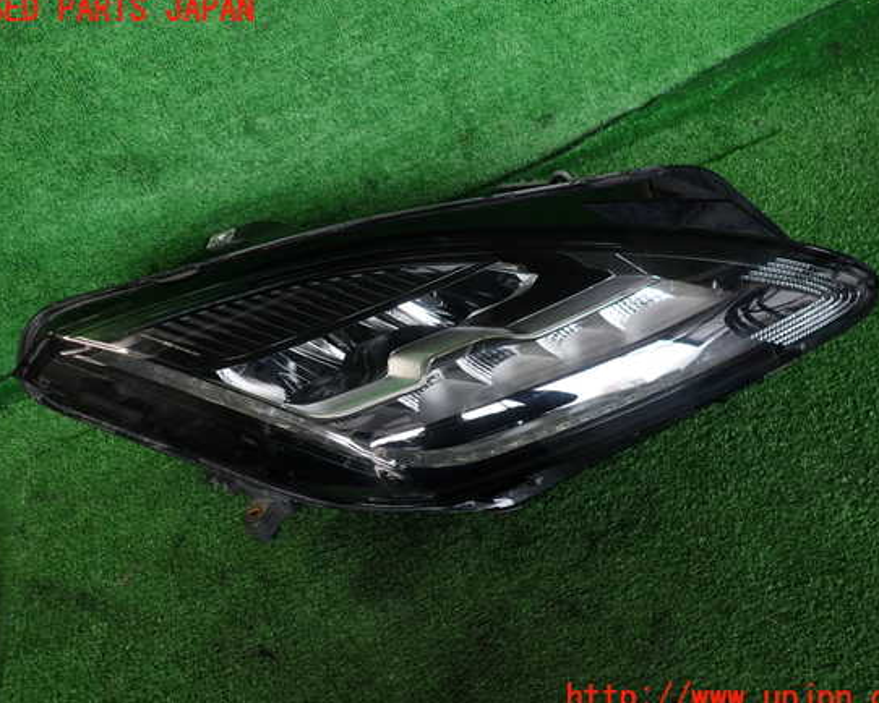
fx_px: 703
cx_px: 446
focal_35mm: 27
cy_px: 355
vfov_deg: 53.2
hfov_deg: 64.0
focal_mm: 4.5
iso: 160
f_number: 2
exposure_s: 1/60
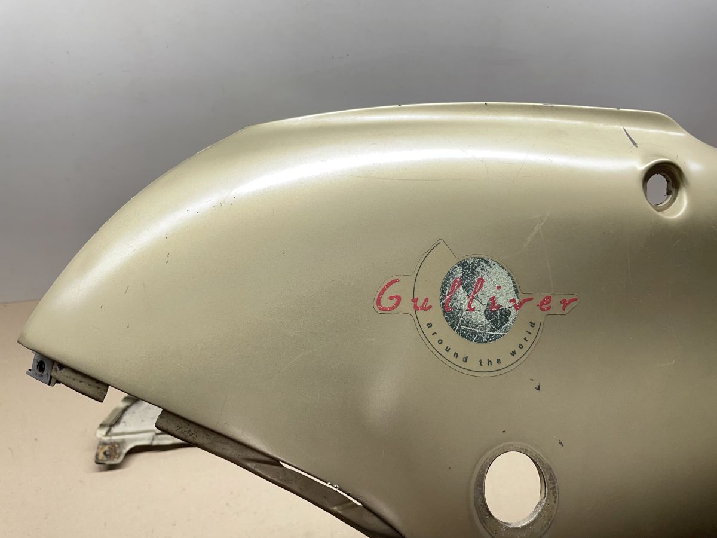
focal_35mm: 26
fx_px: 539
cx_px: 358
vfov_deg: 53.1
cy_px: 269
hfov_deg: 67.3
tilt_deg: -50.6
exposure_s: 1/100
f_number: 1.6
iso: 40
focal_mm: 4.2
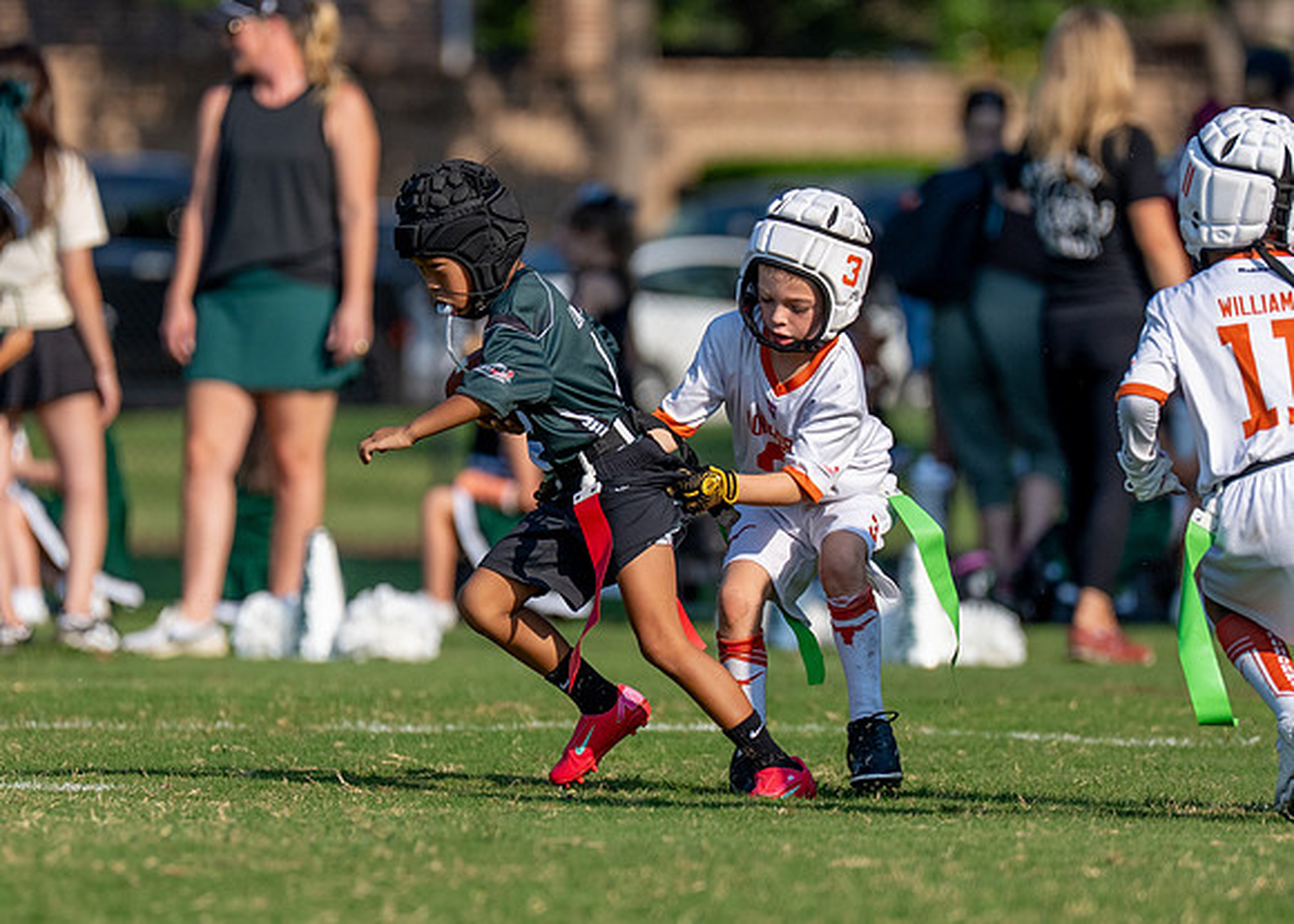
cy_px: 511
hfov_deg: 4.0
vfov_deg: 2.9
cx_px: 725
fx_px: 18524
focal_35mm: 504
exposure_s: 1/4000
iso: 200
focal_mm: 200
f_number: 2.8
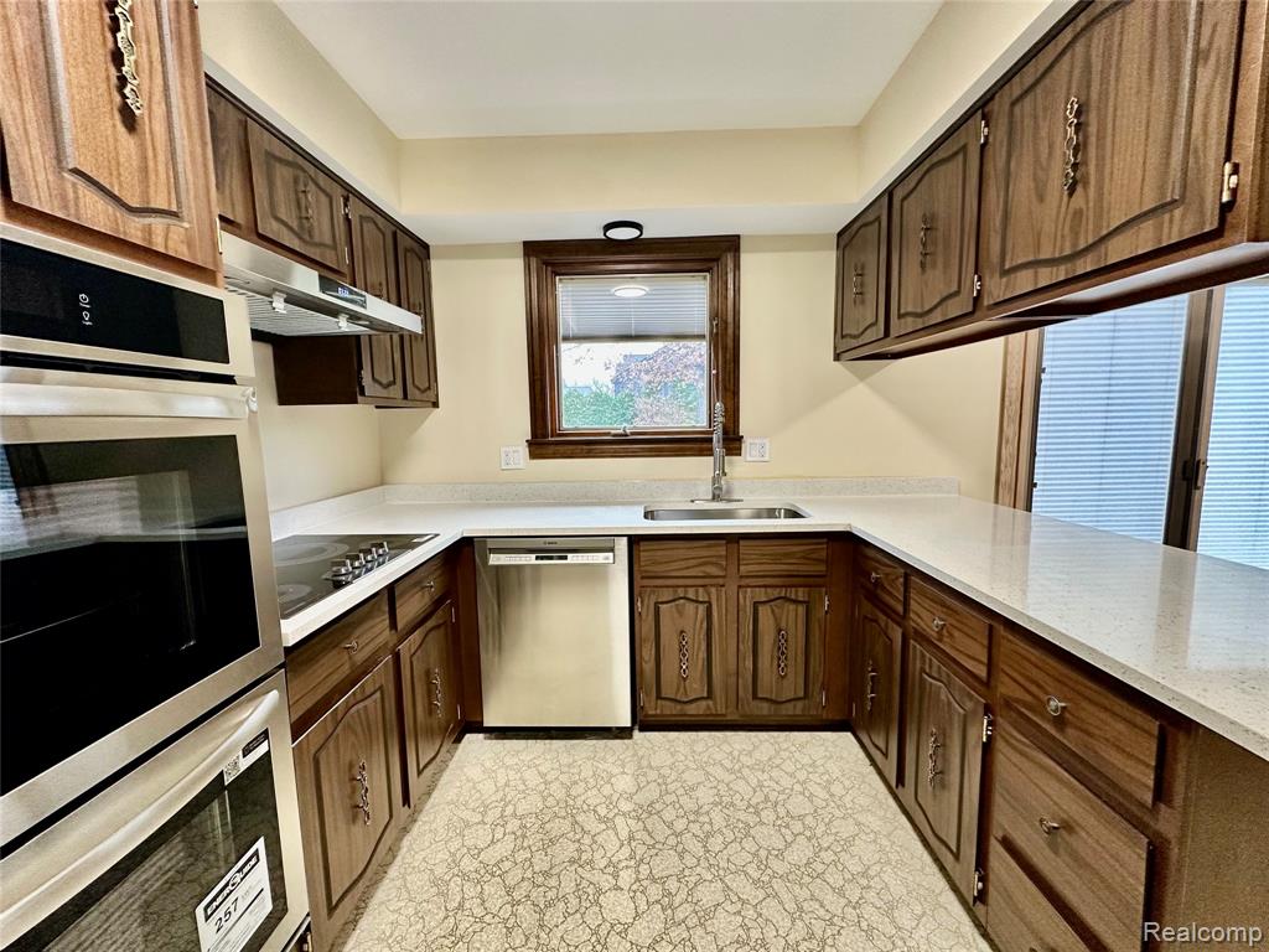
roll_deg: +1.0
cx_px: 634
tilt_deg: -6.1
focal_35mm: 14
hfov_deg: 102.1
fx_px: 513
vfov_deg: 85.7
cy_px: 476
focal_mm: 2.22
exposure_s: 1/60
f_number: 2.2
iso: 200
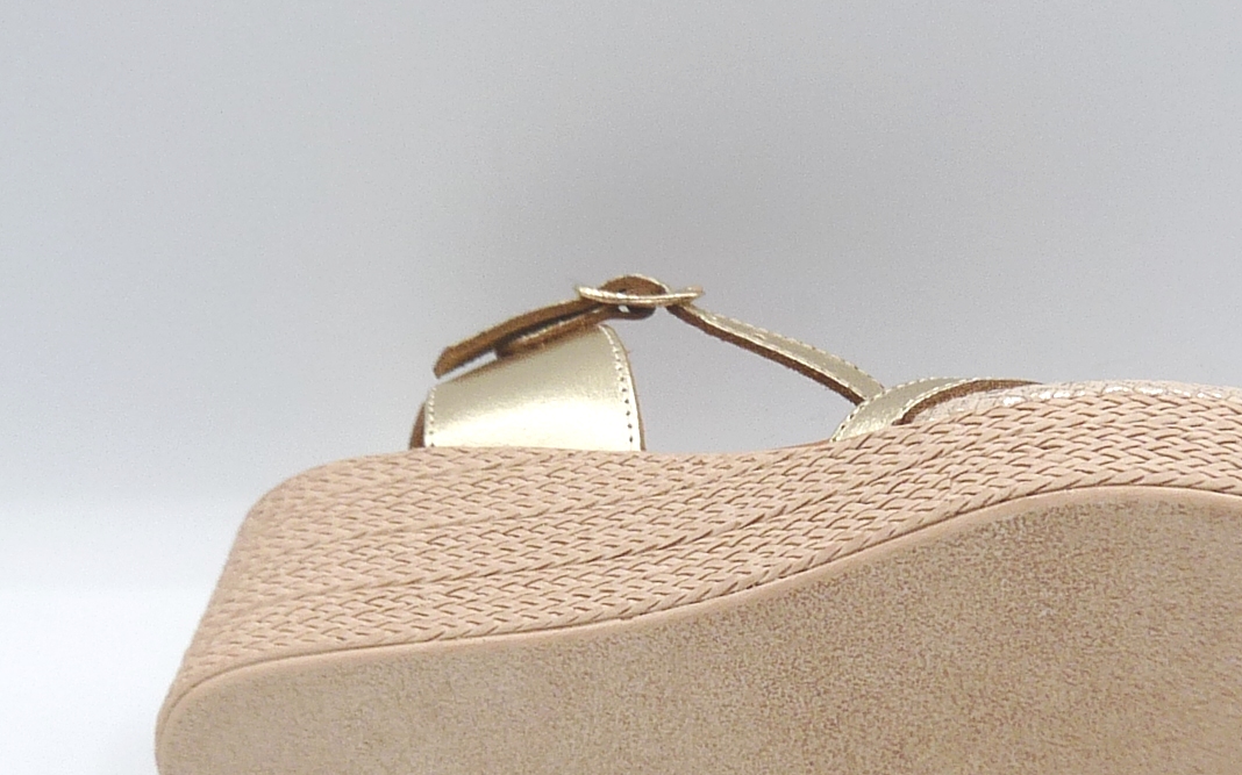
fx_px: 2741
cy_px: 659
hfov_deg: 25.3
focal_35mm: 81
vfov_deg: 16.0
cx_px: 912
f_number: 4.5
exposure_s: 1/200
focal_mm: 5.2
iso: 100
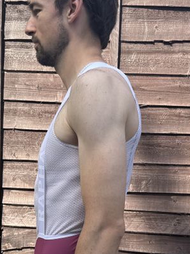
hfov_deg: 19.1
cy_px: 216
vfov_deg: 24.8
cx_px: 77
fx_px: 564
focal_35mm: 77
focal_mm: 6.76
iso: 80
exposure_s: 1/1059
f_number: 1.78
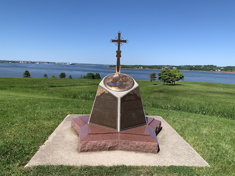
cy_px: 88
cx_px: 118
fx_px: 177
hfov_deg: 67.3
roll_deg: -1.3
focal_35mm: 26
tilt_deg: -5.4
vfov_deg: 53.1
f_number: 1.8
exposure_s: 1/2681
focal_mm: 4.25
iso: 25
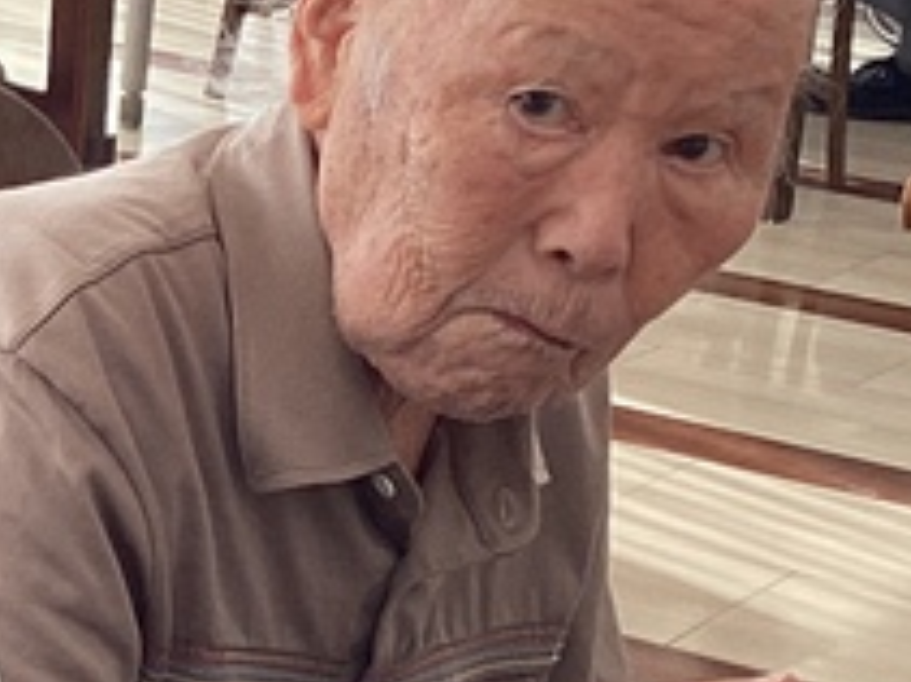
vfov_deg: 10.1
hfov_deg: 13.1
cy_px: 350
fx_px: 3866
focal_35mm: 147
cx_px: -199
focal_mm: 3.3
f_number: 2.4
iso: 40
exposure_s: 1/120
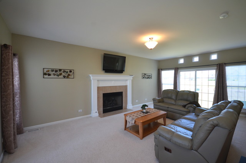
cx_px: 123
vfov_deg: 77.1
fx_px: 102
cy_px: 82
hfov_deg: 100.5
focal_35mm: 15
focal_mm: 10
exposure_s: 1/100
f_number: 5
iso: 400
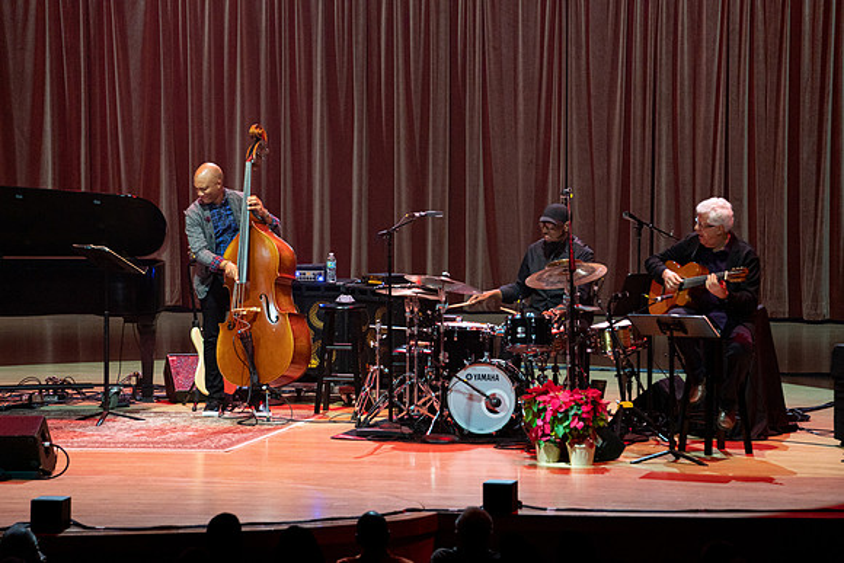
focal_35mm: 200
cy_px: 282
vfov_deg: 6.9
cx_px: 422
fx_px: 4690
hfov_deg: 10.3
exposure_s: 1/250
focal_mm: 200
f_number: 5.6
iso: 2500
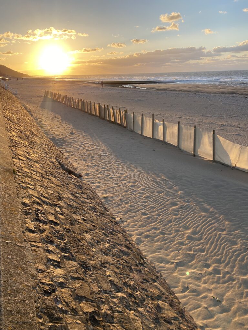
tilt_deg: -19.3
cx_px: 124
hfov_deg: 53.1
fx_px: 248
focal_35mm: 26
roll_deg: +0.9
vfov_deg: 67.3
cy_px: 165
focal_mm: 4.25
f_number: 1.8
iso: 32
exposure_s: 1/957
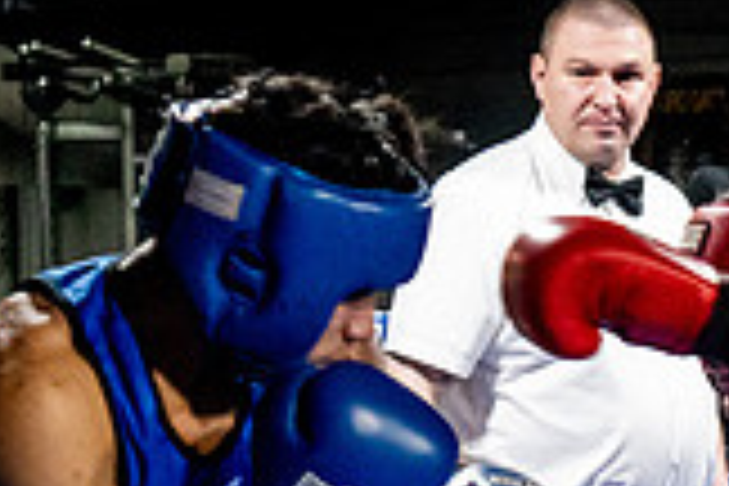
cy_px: 718
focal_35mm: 186
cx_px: 922
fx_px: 3766
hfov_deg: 10.8
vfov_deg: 7.3
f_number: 2.8
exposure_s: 1/800
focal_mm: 35
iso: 5000
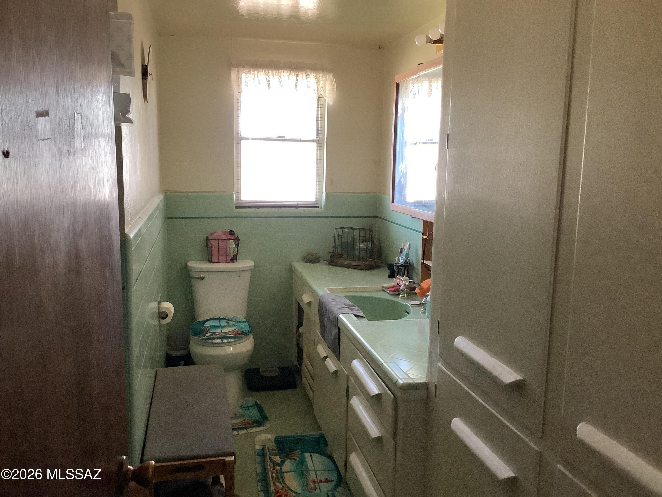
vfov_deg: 45.4
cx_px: 331
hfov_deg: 58.4
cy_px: 248
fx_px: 593
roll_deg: -1.1
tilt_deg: -9.9
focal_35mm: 31
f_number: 2.4
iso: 400
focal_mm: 3.3
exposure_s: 1/60
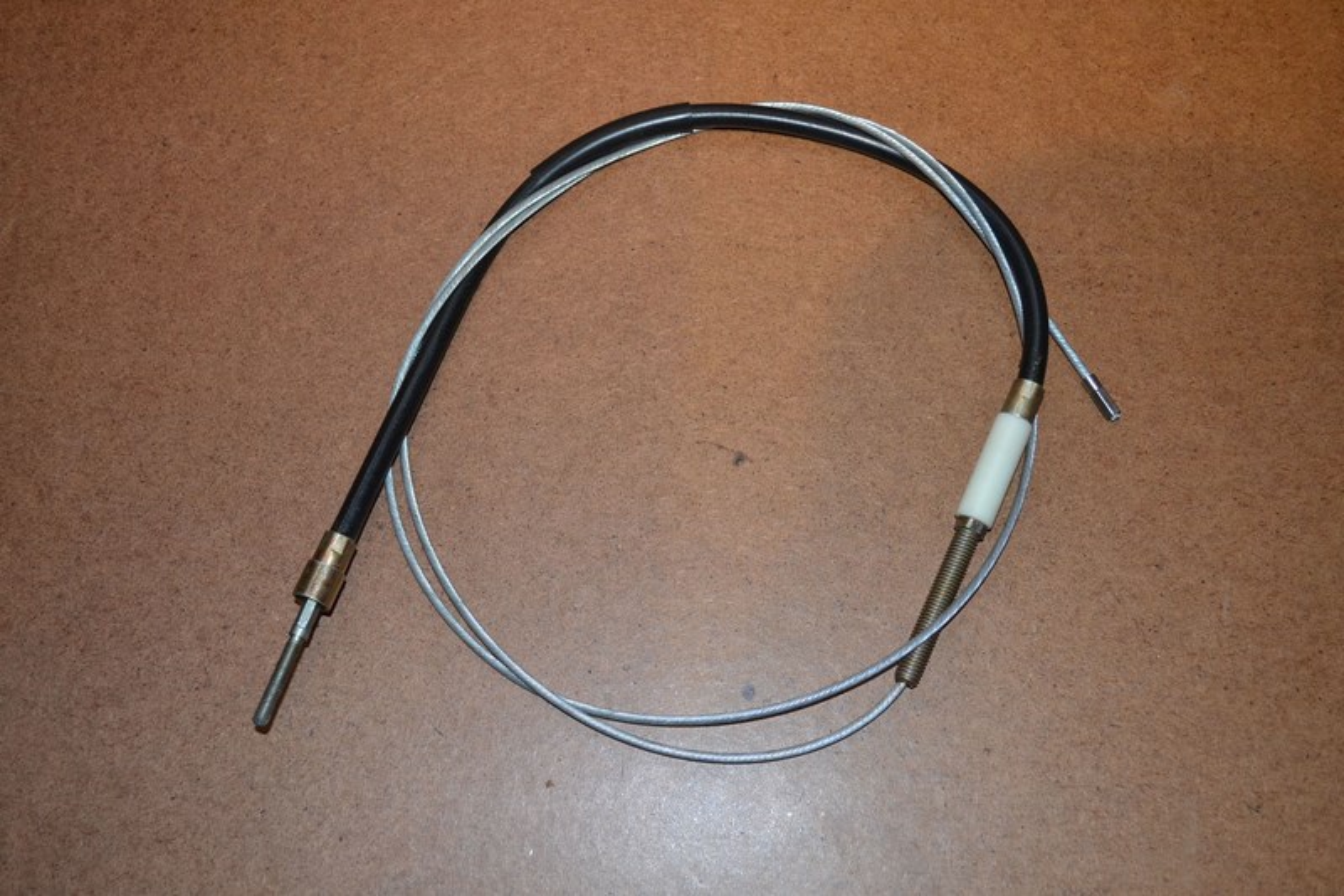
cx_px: 672
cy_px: 448
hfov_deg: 49.6
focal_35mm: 39
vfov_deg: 34.2
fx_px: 1456
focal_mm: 26
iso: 1000
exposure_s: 1/60
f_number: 4.2
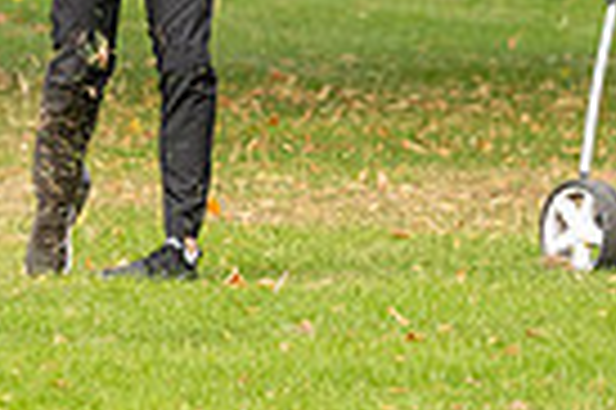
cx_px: 247
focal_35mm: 1907
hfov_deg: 1.1
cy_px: -444
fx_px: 32592
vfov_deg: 0.7
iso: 400
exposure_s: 1/1000
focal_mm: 300
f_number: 4
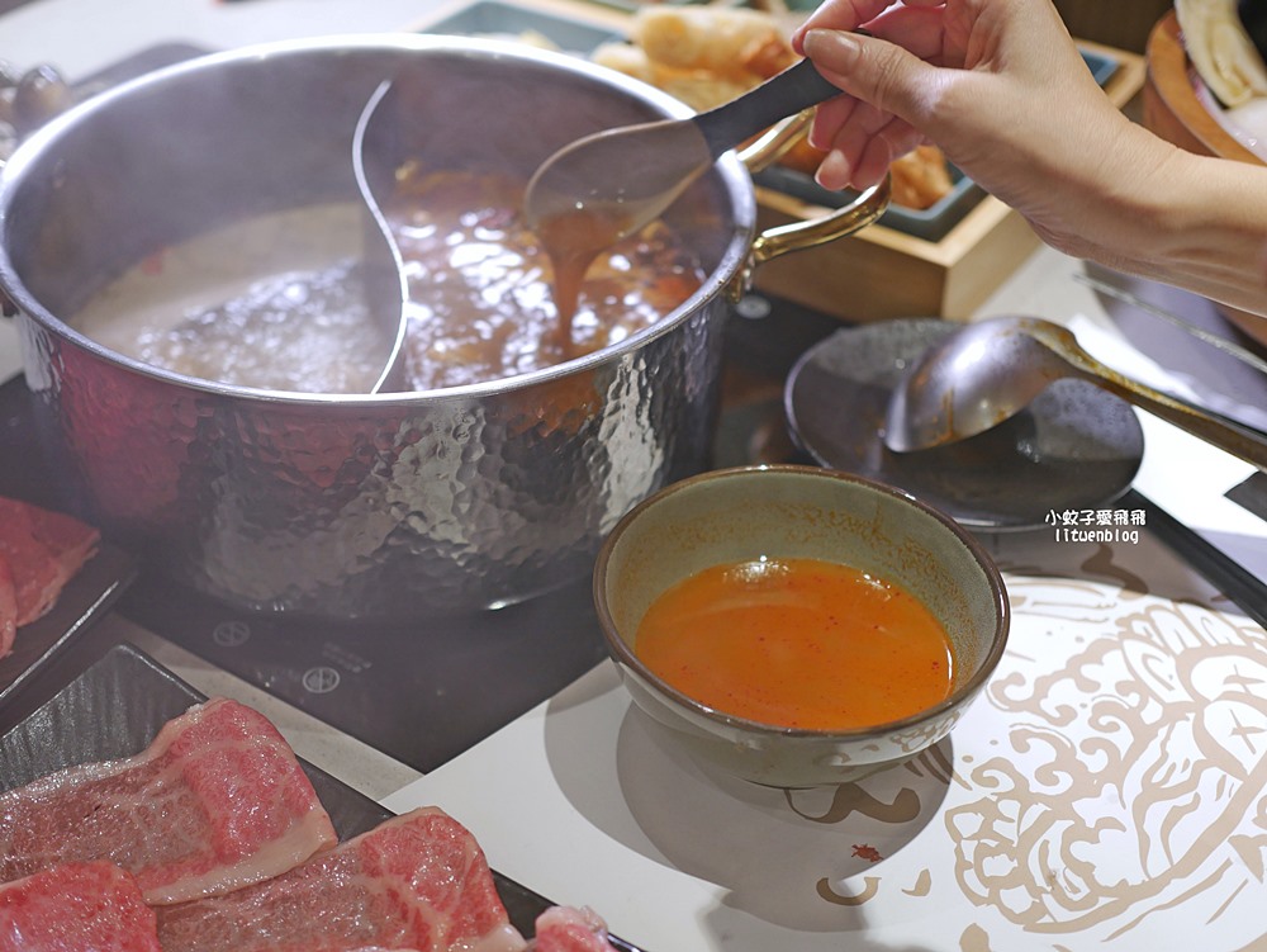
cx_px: 634
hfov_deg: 38.2
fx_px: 1831
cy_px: 476
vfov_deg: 29.1
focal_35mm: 50
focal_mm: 25
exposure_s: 1/60
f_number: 1.8
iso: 250
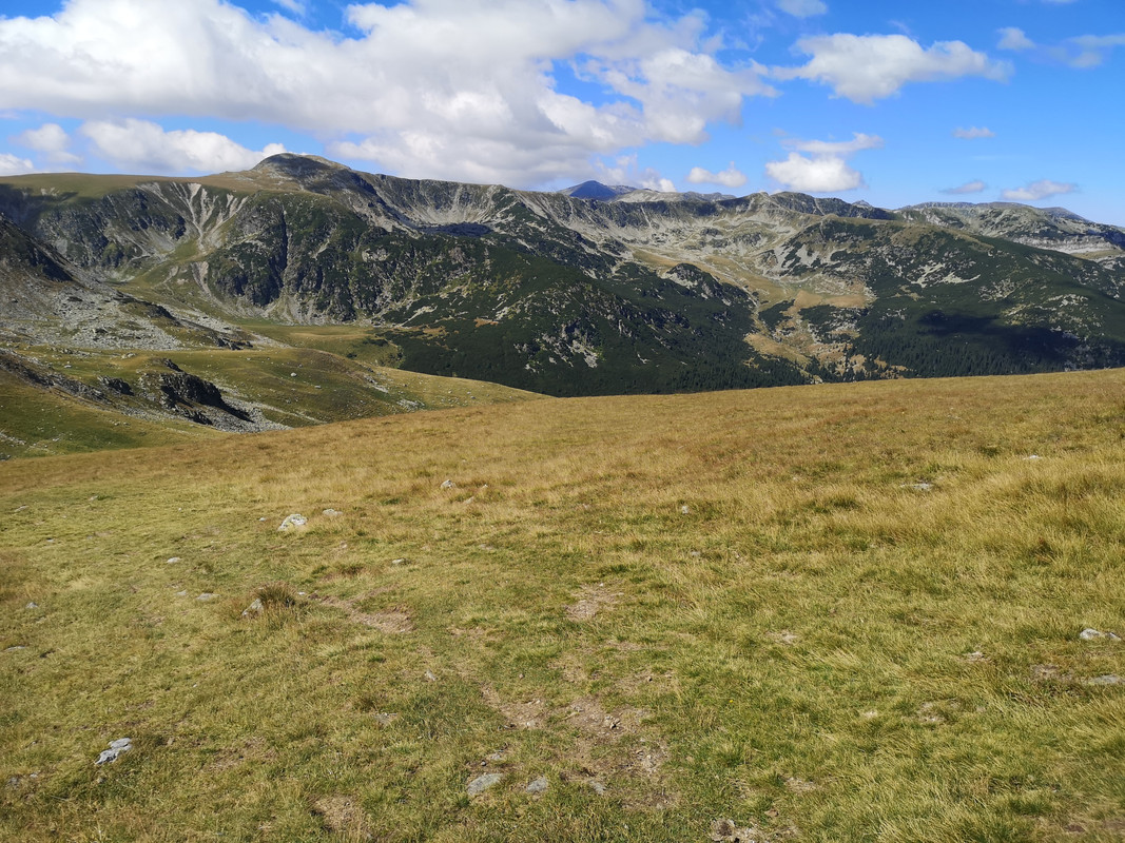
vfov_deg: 51.3
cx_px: 562
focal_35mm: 27
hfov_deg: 65.3
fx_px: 877
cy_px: 422
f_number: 1.8
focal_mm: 3.95
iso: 50
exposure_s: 1/2695
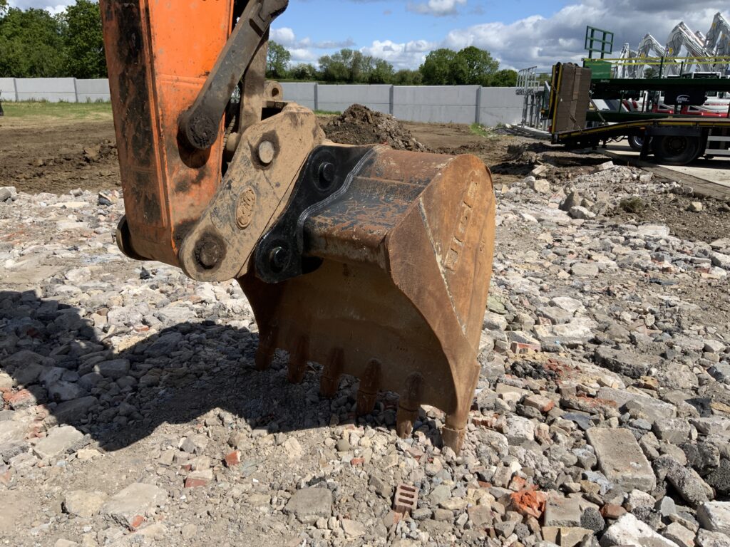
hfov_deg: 61.7
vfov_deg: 48.2
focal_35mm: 29
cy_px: 274
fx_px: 612
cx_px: 365
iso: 20
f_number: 1.8
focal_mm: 3
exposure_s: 1/2538
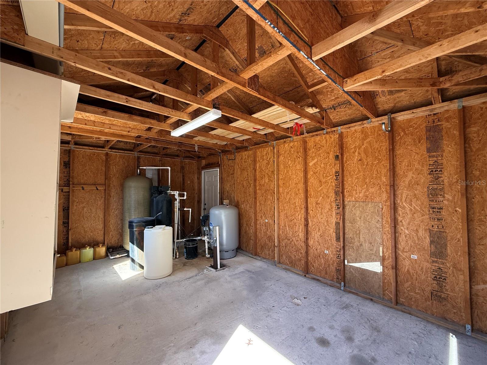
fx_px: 197
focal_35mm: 14
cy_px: 182
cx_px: 244
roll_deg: +0.5
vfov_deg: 85.7
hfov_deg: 102.1
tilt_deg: +1.8
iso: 160
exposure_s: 1/99
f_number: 2.2
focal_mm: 2.22
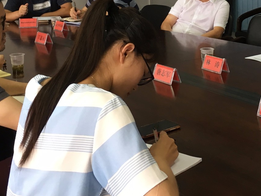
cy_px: 9
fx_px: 513
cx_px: 176
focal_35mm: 68
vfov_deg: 21.0
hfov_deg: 28.4
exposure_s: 1/33
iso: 80
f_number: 2.2
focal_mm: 4.15
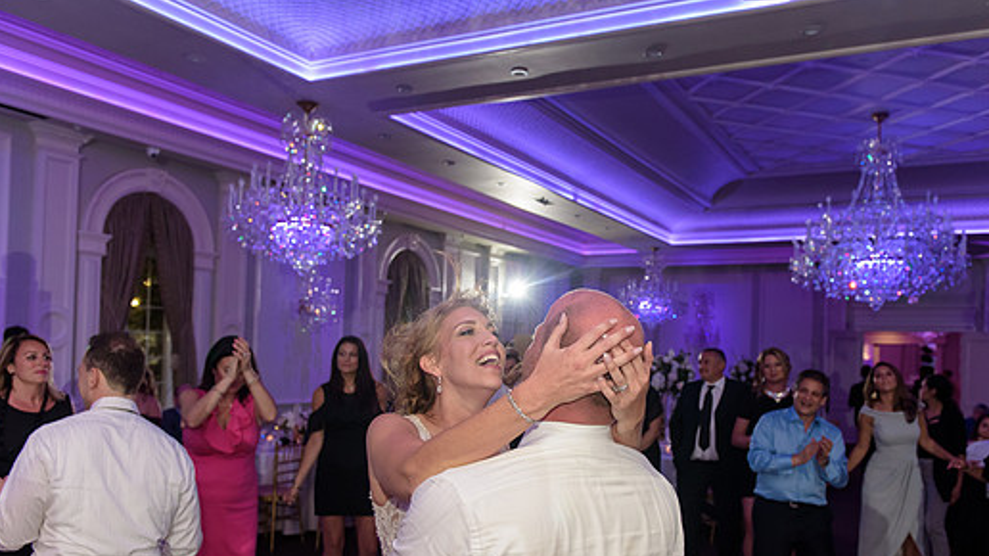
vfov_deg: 35.4
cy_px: 356
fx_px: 865
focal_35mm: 33
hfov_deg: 59.4
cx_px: 533
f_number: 3.2
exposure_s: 1/125
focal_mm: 28
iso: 1600
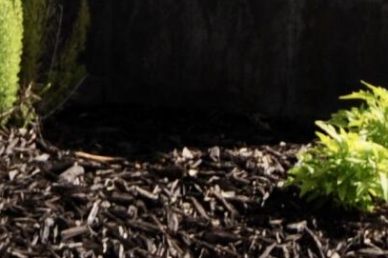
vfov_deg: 0.7
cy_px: -601
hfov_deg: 1.1
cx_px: 37
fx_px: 19865
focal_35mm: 1844
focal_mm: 250
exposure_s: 1/400
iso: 200
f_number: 8
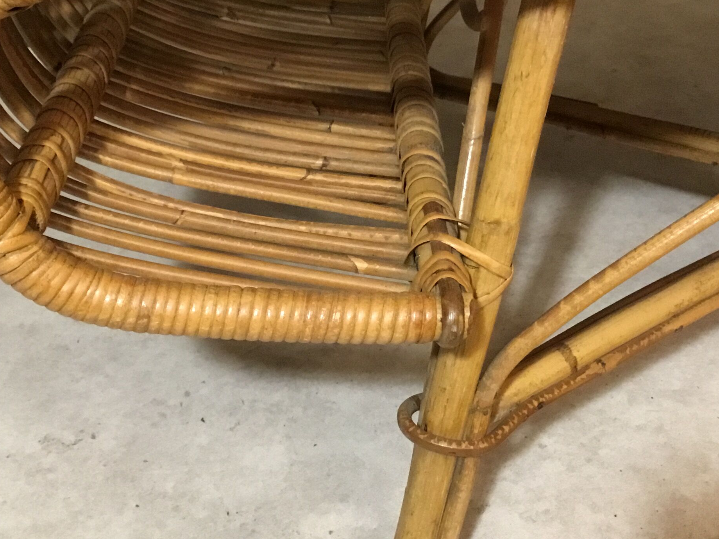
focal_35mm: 55
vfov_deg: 26.5
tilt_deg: -31.3
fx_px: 1142
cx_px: 345
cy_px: 202
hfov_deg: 34.9
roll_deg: +2.1
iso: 200
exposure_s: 1/17
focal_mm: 3.3
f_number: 2.4
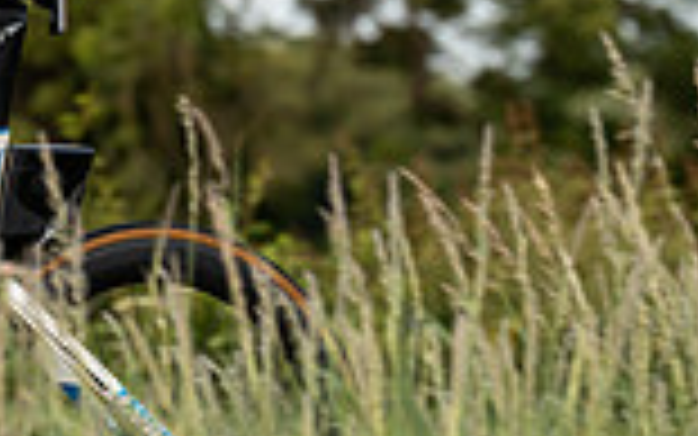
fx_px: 9191
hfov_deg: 4.3
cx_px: -231
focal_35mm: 483
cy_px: -123
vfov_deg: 2.7
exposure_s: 1/1000
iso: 320
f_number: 4
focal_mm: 118
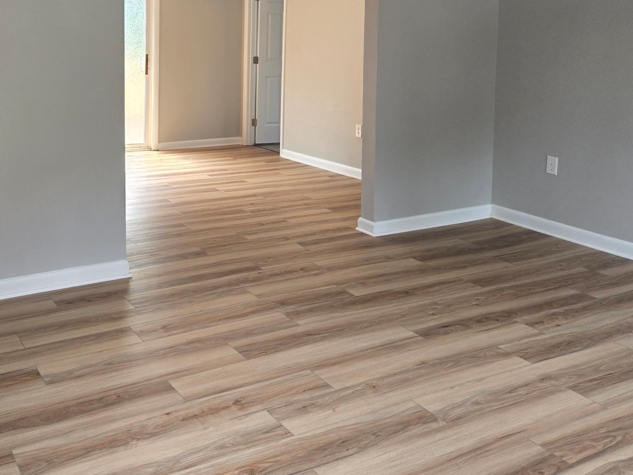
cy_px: 93
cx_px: 194
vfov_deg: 36.4
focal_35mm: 38
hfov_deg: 47.9
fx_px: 695
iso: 100
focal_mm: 5.4
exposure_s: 1/180
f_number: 1.8
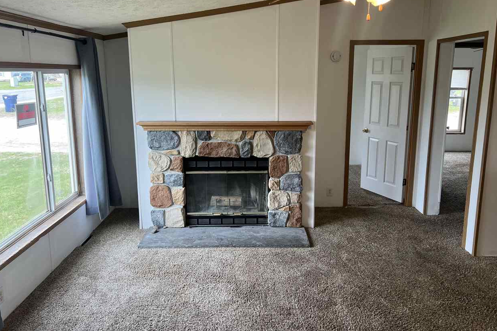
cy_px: 142
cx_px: 247
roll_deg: +0.0
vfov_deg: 46.3
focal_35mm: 28
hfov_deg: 65.5
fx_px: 387
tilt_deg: -10.5
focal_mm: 5.7
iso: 50
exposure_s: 1/120
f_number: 1.5
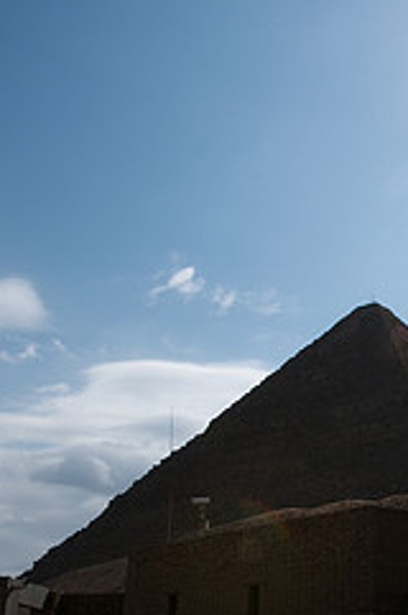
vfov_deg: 35.6
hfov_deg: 23.5
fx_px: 955
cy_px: 367
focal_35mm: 56
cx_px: 363
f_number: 14
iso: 200
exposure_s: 1/800
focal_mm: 20
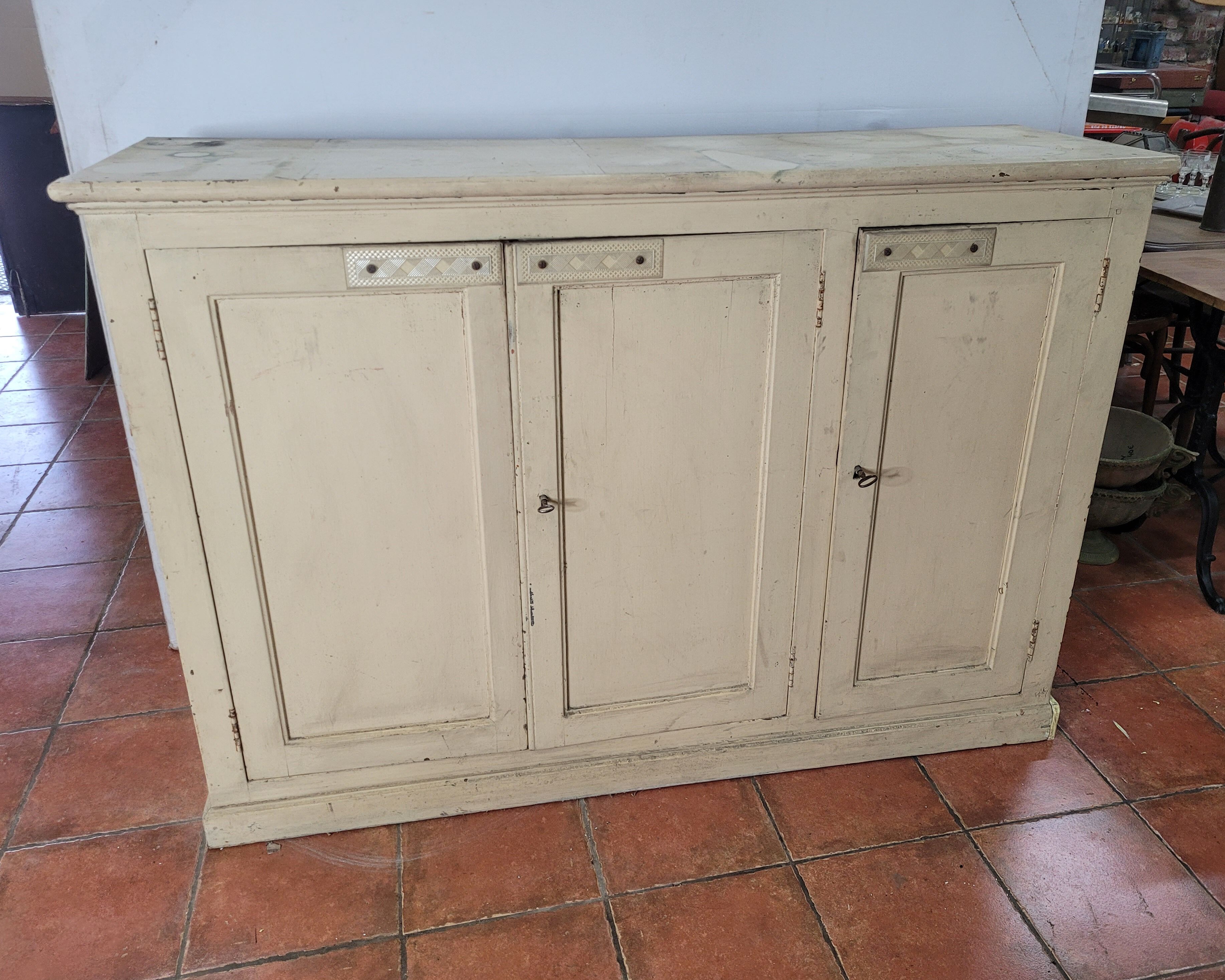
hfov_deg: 62.1
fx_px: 1015
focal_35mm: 28
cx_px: 664
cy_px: 480
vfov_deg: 51.5
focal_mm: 5.4
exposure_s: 1/100
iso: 200
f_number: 1.8
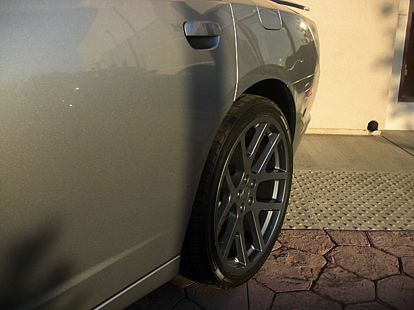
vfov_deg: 39.7
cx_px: 207
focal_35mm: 36
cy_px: 155
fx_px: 431
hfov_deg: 51.4
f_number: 2.8
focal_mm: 6.3
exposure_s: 1/500
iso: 50
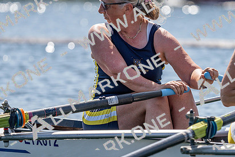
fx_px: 3055
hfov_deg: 4.4
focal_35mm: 468
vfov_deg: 2.9
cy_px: 51
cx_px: 148
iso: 320
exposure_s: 1/2000
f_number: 6.3
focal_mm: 329
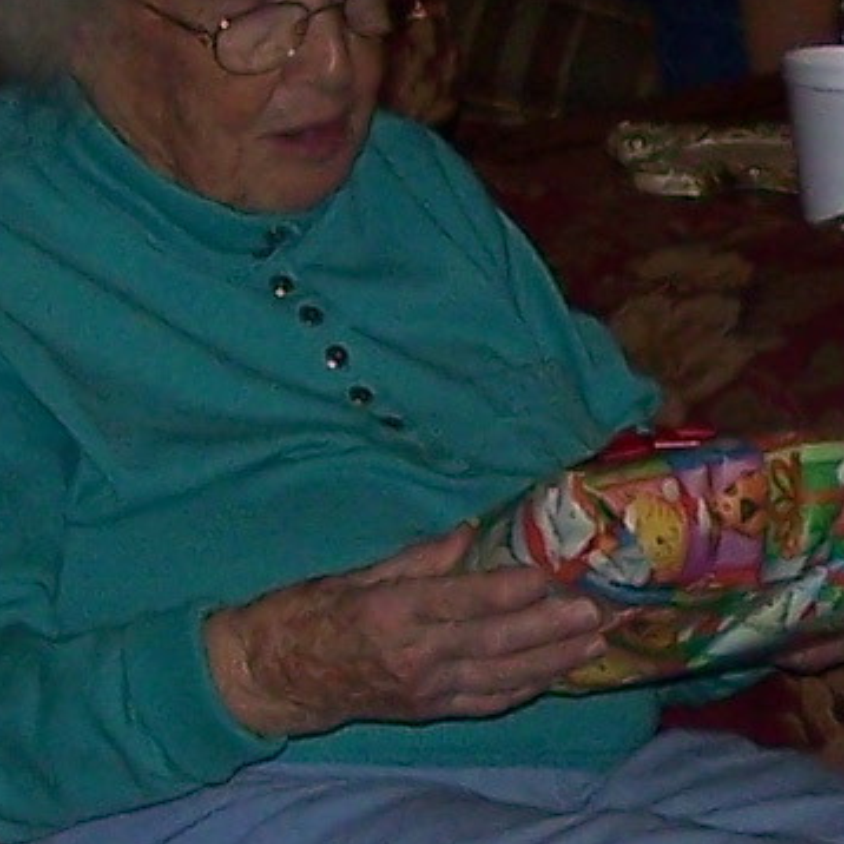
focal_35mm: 288
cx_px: 1304
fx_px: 7944
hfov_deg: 6.0
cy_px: 554
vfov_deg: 6.1
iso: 80
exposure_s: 1/60
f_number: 2.8
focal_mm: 6.3
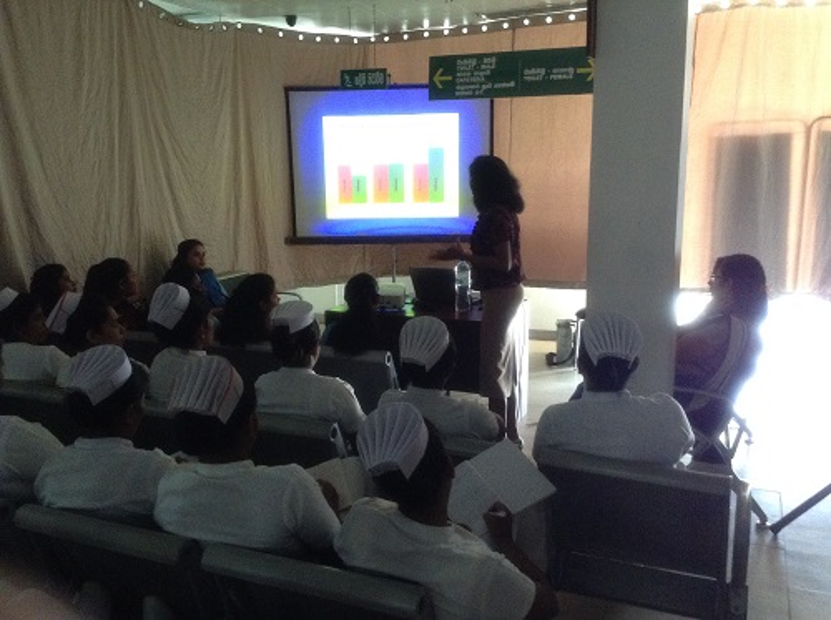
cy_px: 310
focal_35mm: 33
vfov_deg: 42.8
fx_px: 791
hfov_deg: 55.4
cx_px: 416
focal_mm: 3.3
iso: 250
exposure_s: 1/20
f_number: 2.4
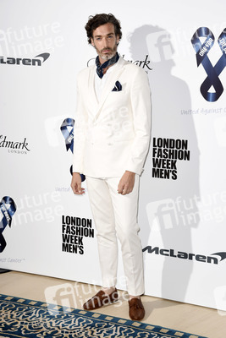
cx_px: 113
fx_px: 621
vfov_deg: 30.5
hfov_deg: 20.6
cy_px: 169
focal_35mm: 66
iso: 640
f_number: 7.1
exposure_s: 1/250
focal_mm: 66
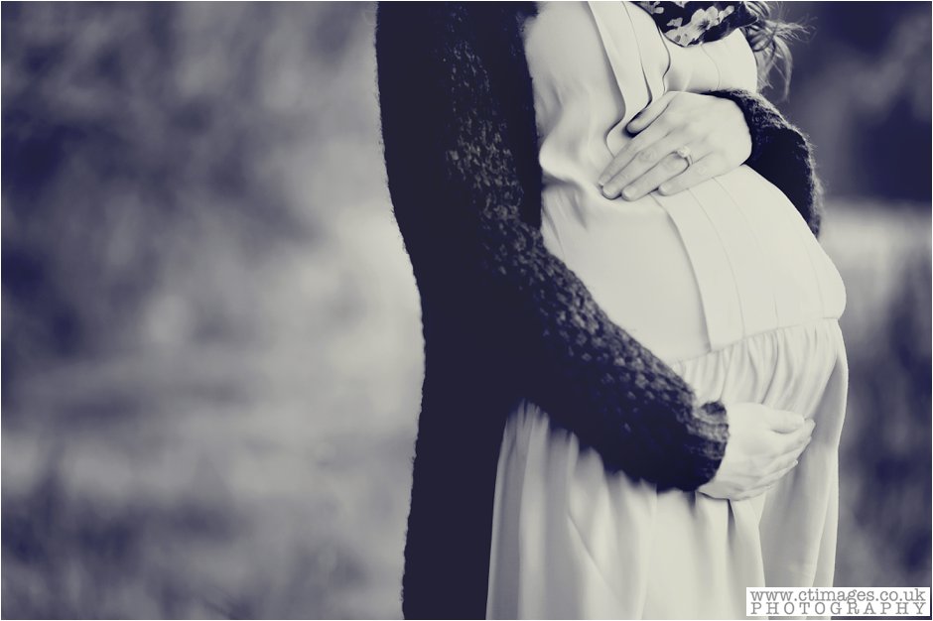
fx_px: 2202
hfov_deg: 23.9
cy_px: 310
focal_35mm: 85
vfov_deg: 16.1
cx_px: 466
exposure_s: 1/640
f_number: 1.6
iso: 250
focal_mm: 85
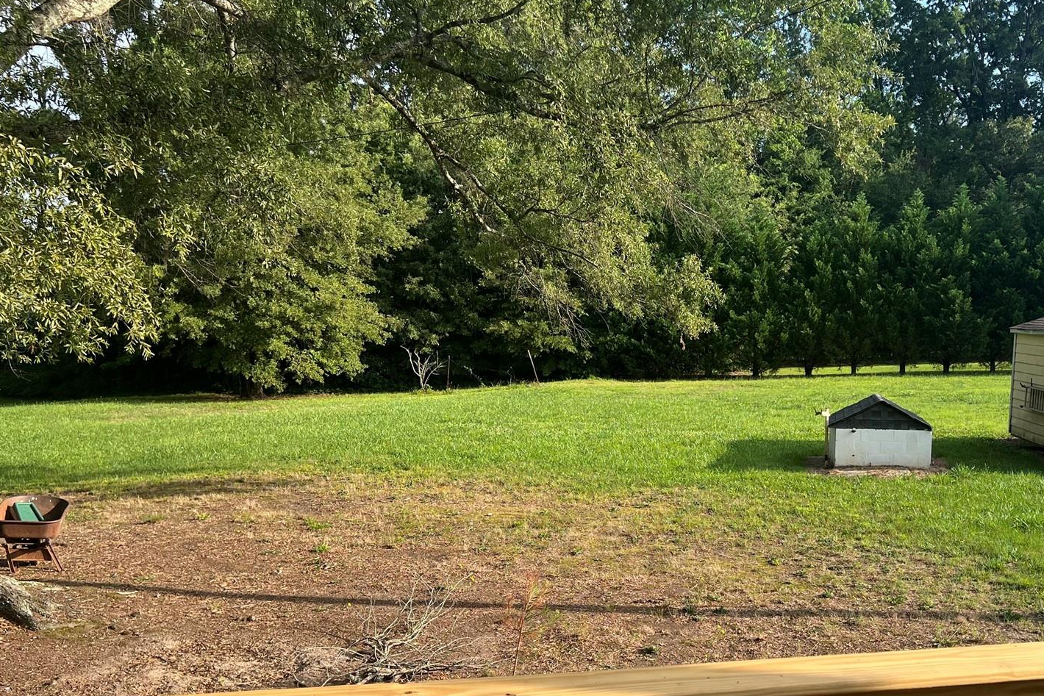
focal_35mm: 39
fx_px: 1131
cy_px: 476
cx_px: 654
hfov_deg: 49.1
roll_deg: -0.7
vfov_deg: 33.8
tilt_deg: -8.5
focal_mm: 5.7
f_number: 1.5
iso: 50
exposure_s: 1/1468
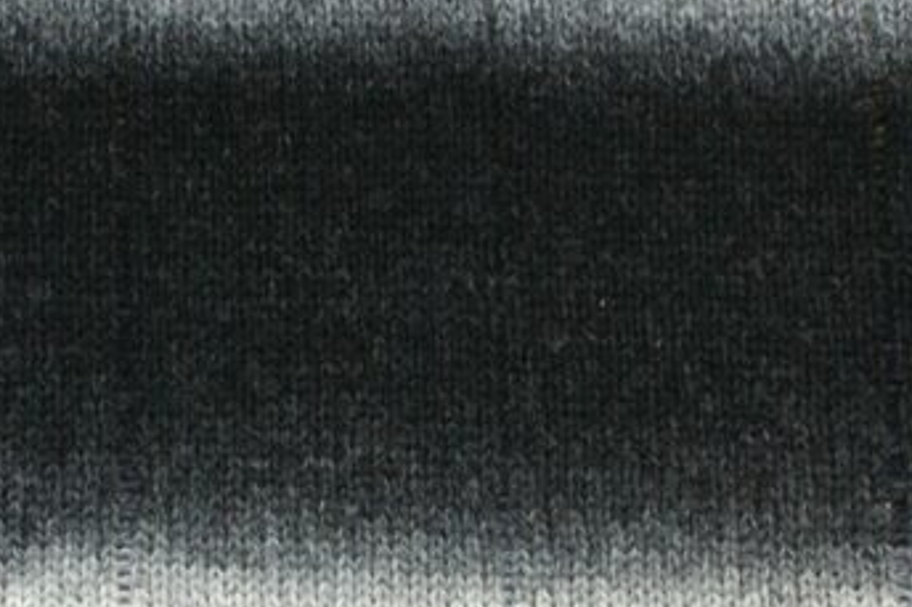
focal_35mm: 122
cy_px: 583
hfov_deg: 16.8
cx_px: 543
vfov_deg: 11.1
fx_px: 3089
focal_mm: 28
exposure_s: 1/60
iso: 400
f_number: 5.6
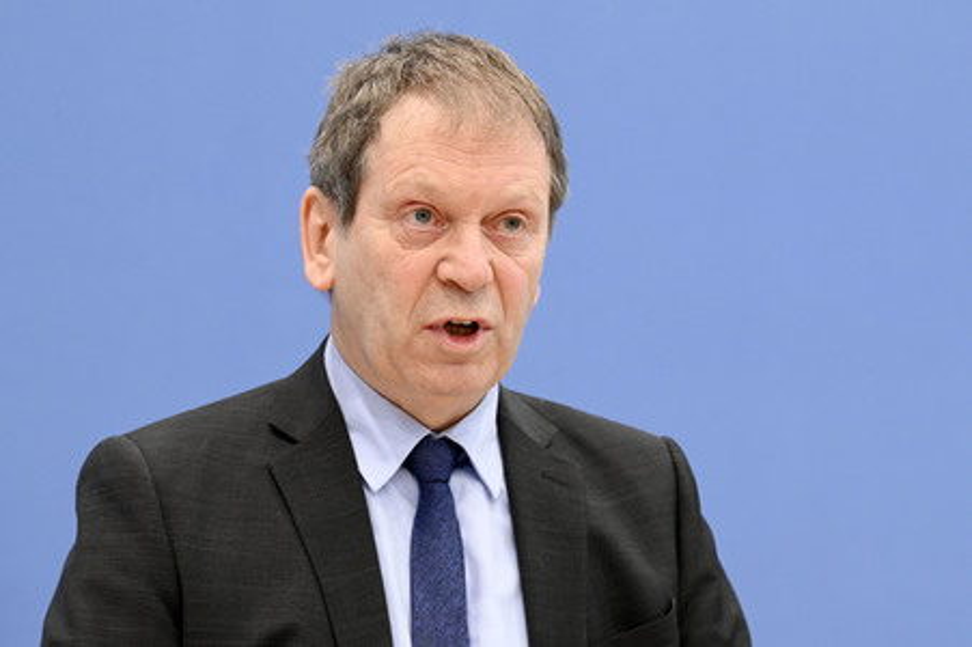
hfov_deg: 16.8
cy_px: 324
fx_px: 3291
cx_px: 486
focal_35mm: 122
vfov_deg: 11.2
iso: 3200
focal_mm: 122
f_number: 5
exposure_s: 1/400
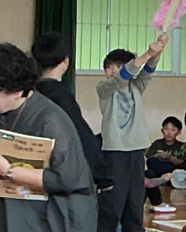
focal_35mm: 234
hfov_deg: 5.2
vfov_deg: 8.3
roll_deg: -3.7
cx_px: 929
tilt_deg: -2.2
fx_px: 1610
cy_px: 94
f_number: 1.8
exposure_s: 1/60
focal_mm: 3
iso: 64
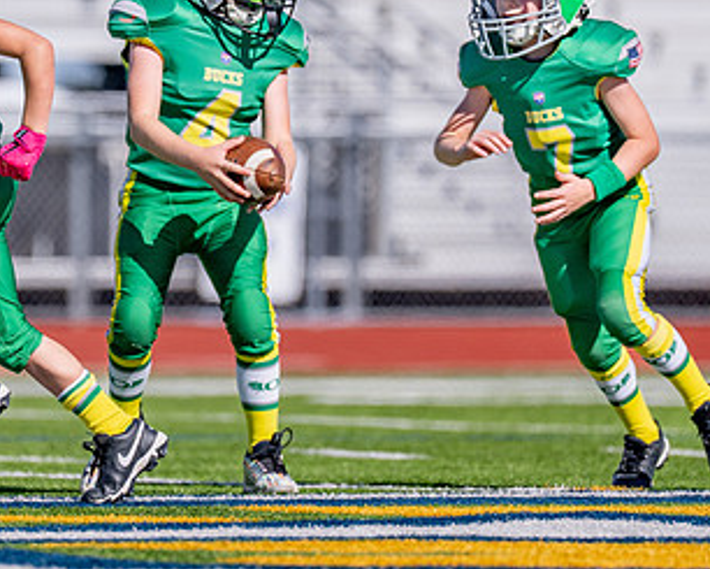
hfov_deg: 3.7
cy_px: 178
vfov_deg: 3.0
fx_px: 10972
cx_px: 170
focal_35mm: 522
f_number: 2.8
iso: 160
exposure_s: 1/6400
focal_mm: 200
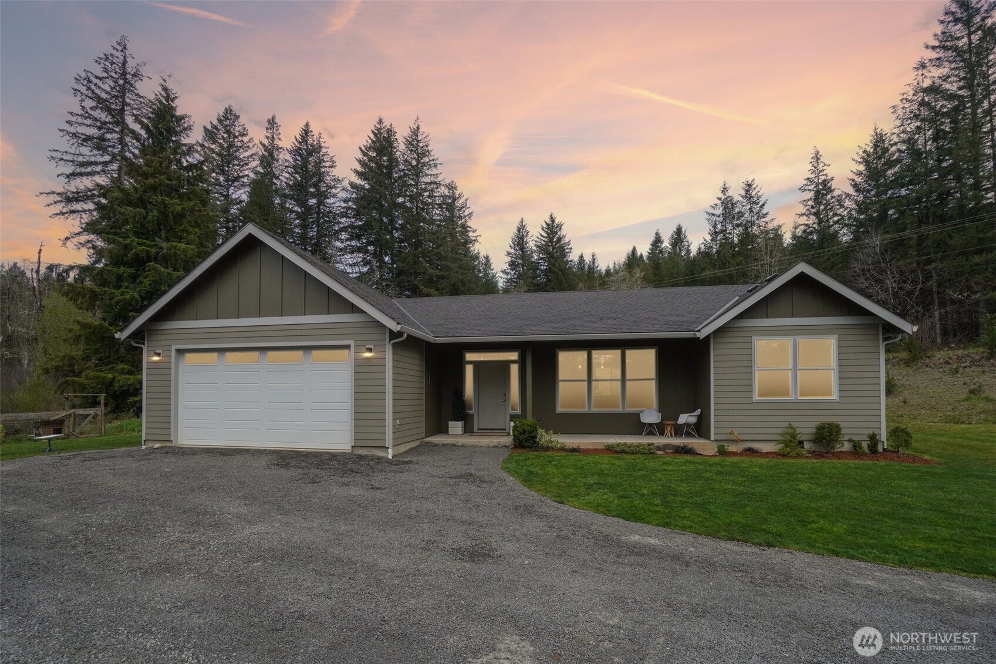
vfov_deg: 77.3
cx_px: 498
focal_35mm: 15
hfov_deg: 100.4
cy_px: 332
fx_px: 415
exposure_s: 1/400
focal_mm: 10
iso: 400
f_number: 8
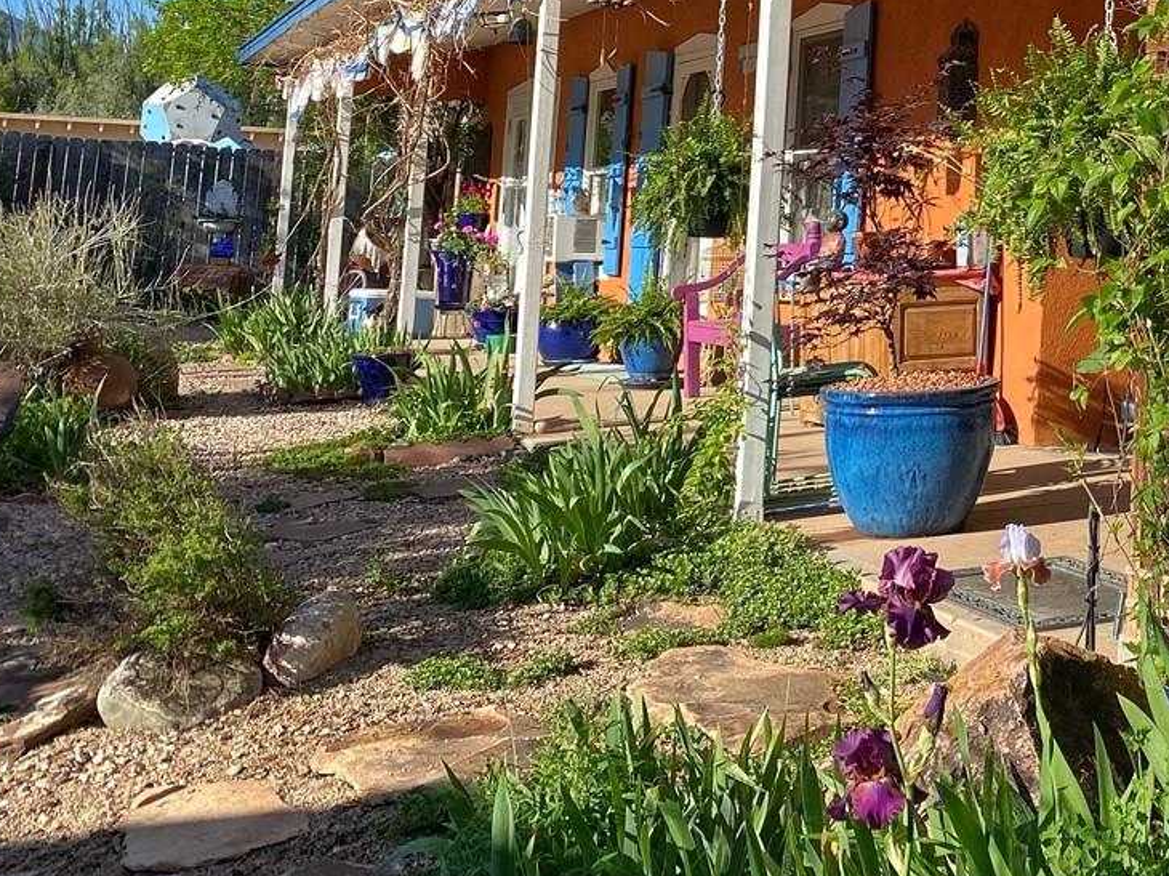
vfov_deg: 24.6
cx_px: 1231
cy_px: 32
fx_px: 1924
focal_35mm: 57
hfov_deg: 30.8
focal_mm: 4.25
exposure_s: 1/1629
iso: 32
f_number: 1.8
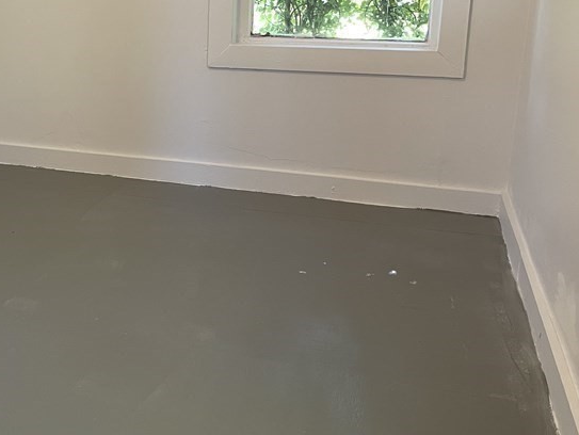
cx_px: 127
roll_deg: -1.1
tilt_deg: -11.4
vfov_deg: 29.5
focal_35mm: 49
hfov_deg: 37.7
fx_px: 820
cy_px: 145
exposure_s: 1/60
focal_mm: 4.2
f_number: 1.6
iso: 80
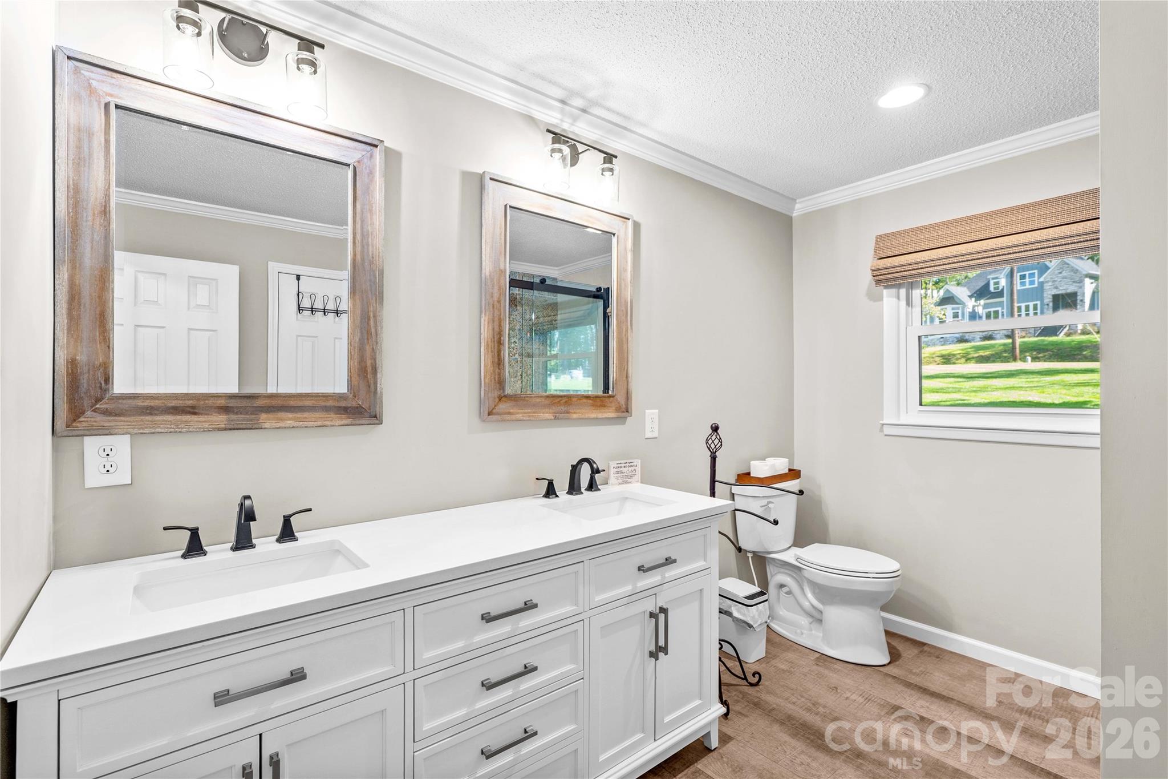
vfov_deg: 73.7
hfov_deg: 96.7
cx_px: 584
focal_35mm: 16
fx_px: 519
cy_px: 390
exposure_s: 1/2
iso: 100
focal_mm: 16
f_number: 8
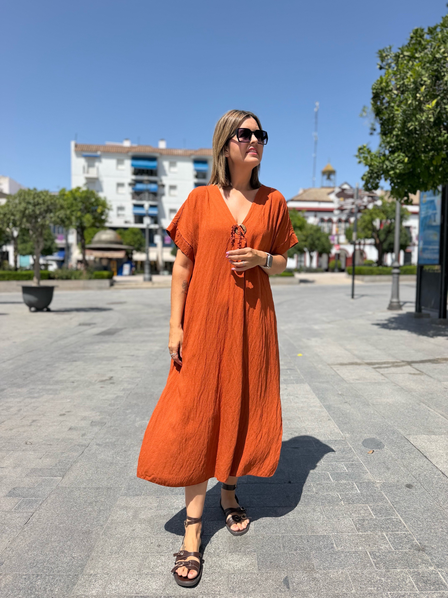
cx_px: 224
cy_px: 299
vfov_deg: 71.6
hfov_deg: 56.8
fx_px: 414
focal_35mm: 24
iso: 80
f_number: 1.78
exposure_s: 1/5319
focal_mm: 6.76
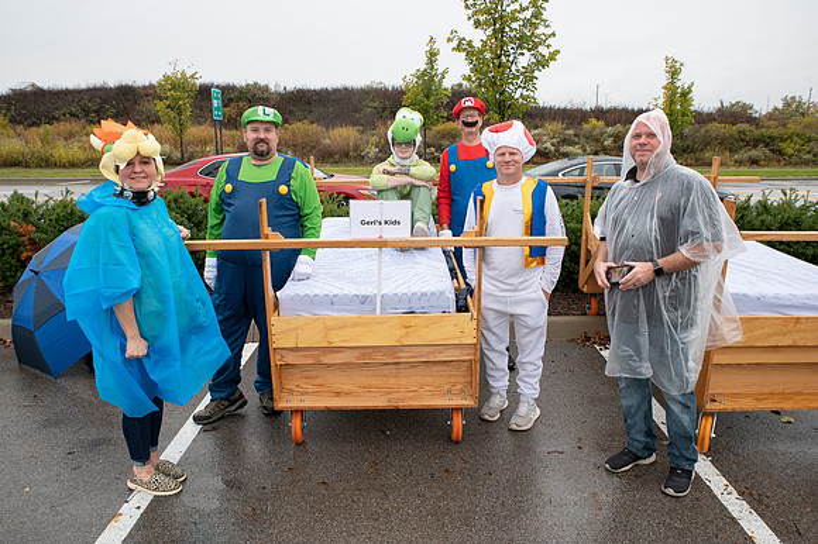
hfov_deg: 63.7
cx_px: 409
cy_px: 272
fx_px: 659
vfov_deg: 44.9
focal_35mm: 29
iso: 400
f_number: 6.3
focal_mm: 29
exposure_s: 1/200
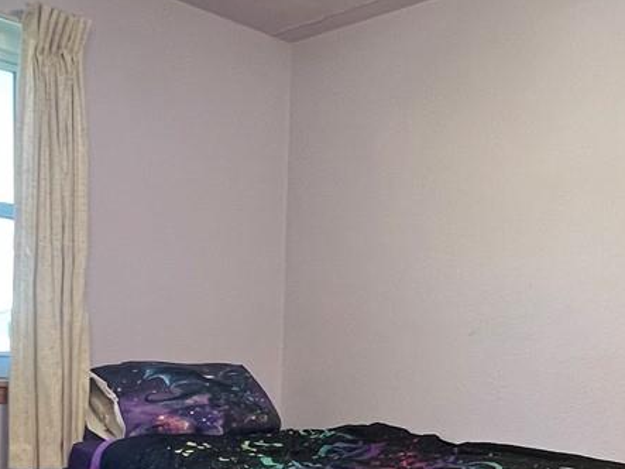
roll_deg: -2.0
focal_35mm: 47
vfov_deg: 28.9
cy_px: 472
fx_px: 848
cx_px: 457
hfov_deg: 39.5
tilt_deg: -6.0
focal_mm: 1.57
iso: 200
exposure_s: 1/60
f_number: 1.8
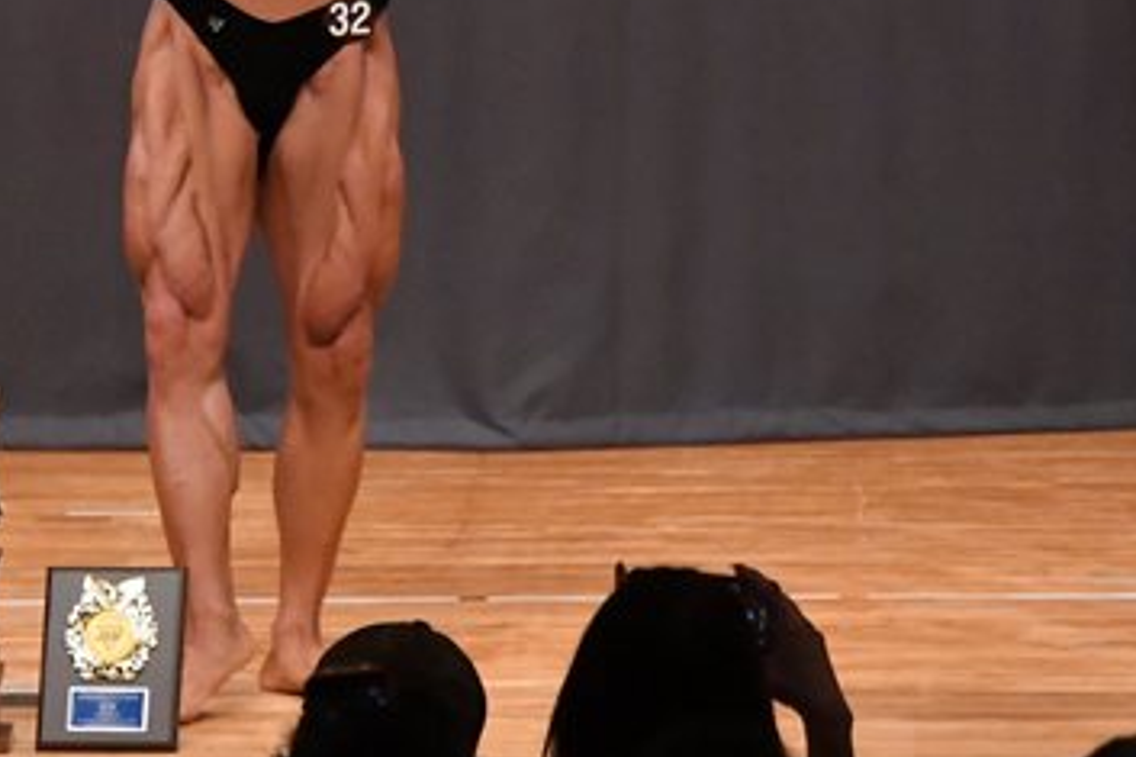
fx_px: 17662
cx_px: 307
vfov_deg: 2.5
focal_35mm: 560
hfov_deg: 3.7
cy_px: 110
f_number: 5.6
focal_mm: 170
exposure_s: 1/400
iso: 8000
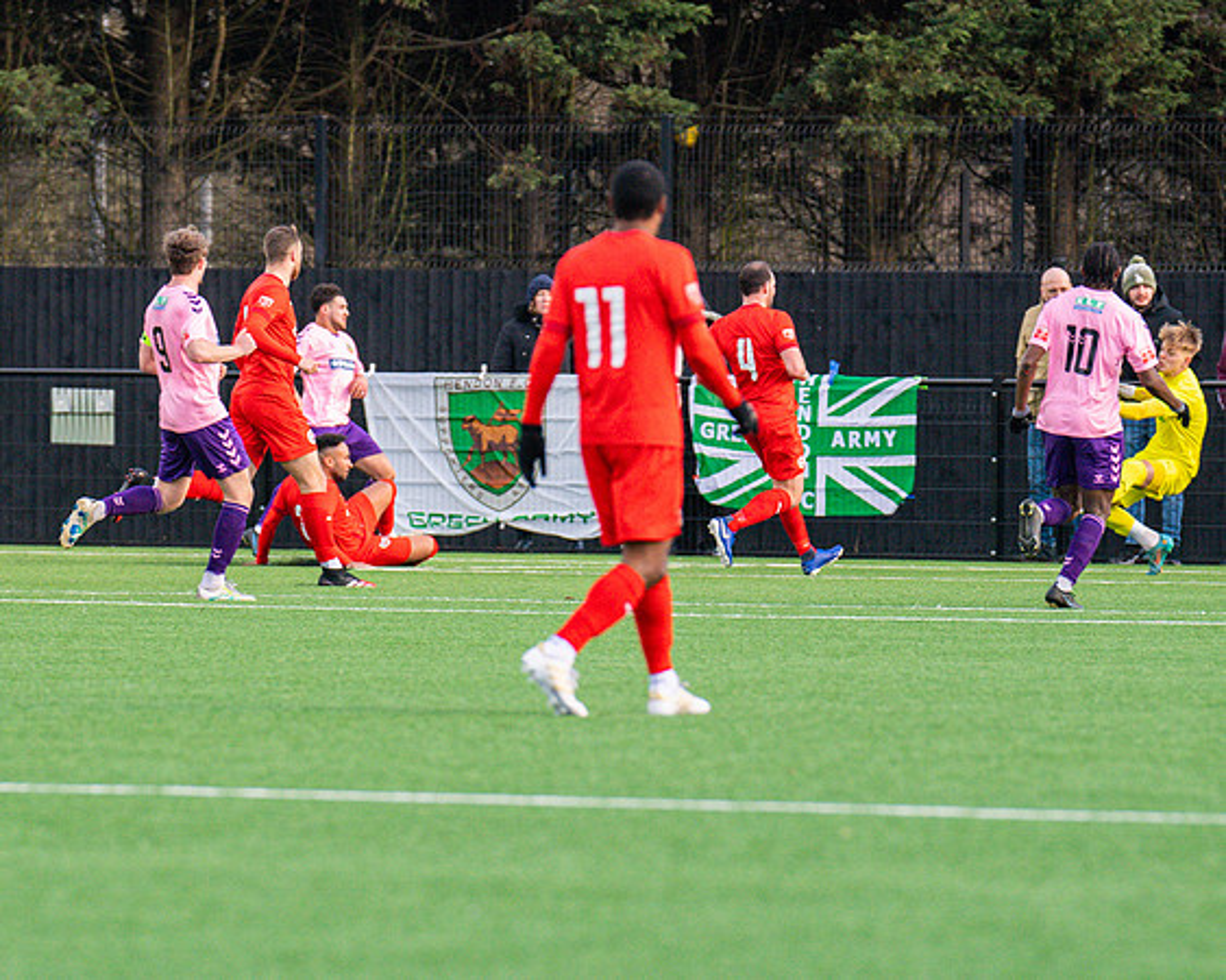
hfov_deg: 4.3
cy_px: 541
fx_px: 16446
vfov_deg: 3.4
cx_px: 413
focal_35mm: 453
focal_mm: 240
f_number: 4
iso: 1250
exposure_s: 1/1250
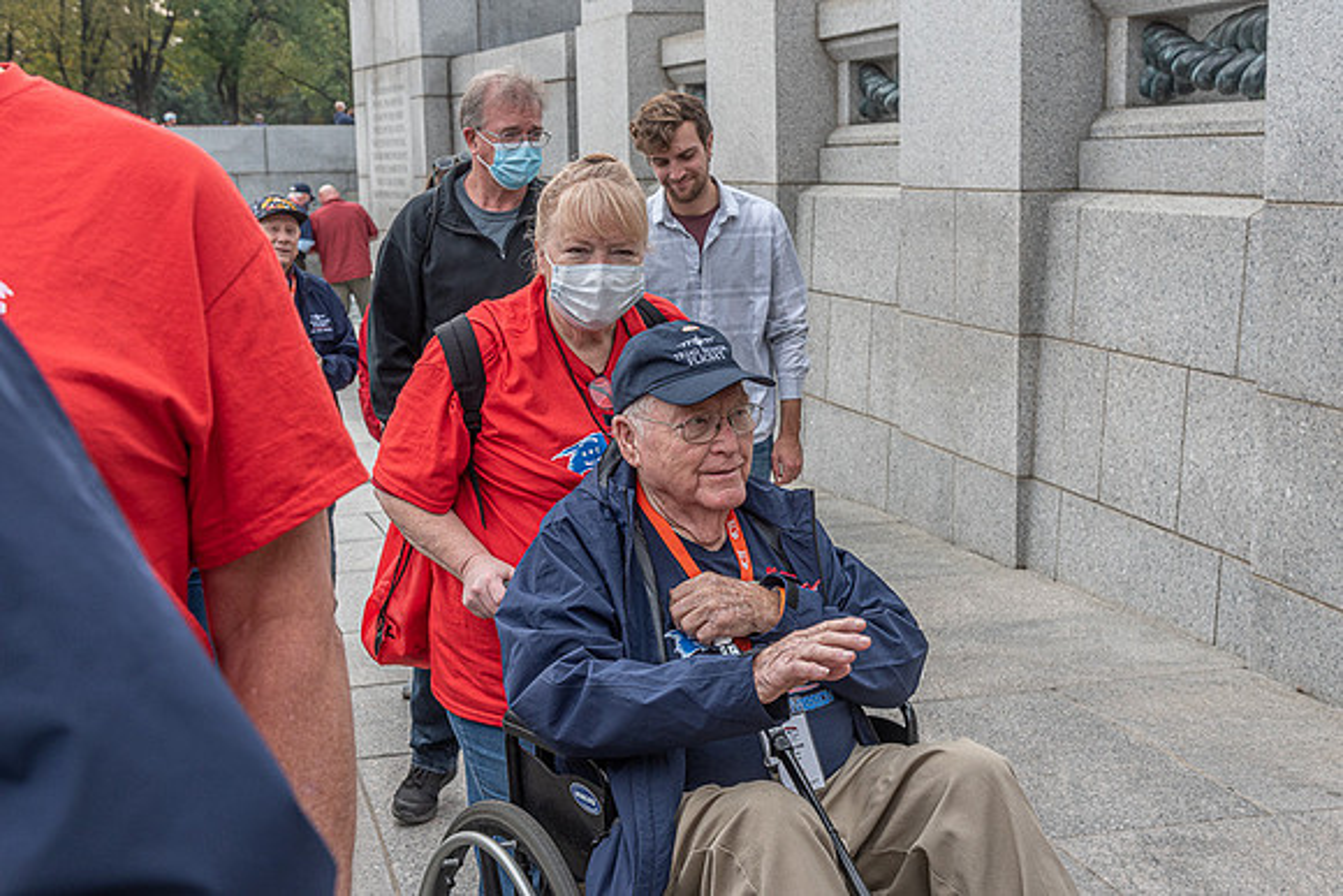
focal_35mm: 48
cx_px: 672
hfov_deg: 41.1
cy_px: 448
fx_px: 1791
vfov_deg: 28.1
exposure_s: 1/250
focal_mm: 48
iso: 500
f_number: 8
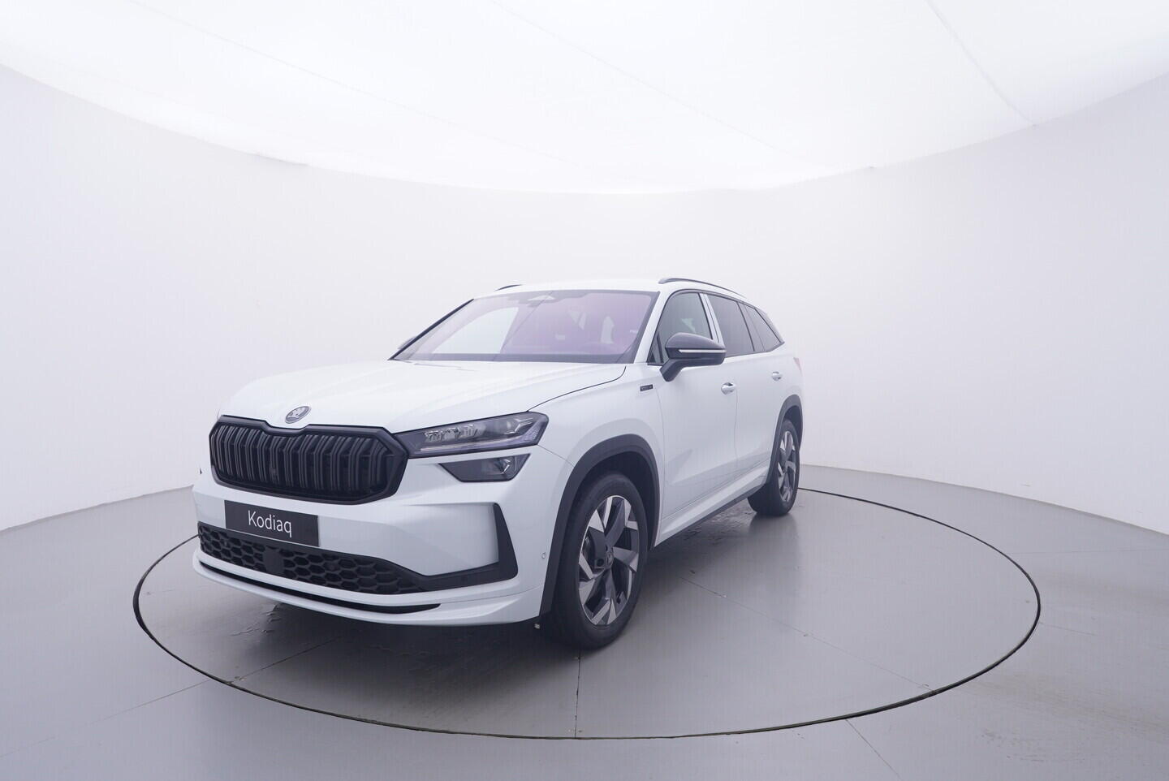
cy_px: 390
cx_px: 584
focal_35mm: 22
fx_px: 731
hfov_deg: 77.3
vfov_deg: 56.2
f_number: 5
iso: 200
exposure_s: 1/80
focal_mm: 15
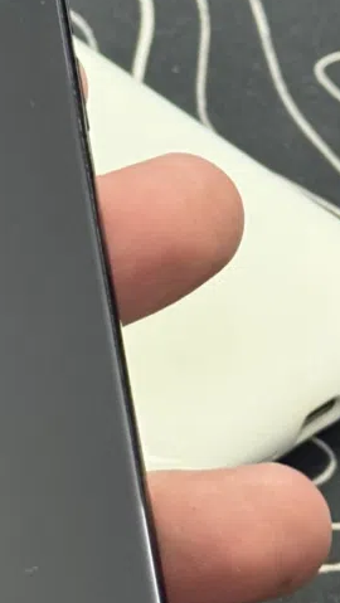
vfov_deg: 14.4
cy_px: 207
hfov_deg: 8.0
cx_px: -116
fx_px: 2384
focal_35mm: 149
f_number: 1.78
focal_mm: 6.76
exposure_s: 1/40
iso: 400
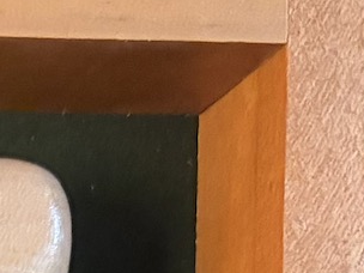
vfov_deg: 7.5
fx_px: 1798
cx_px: -490
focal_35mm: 171
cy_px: 859
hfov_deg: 10.2
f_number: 1.6
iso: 640
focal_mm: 5.96
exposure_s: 1/30
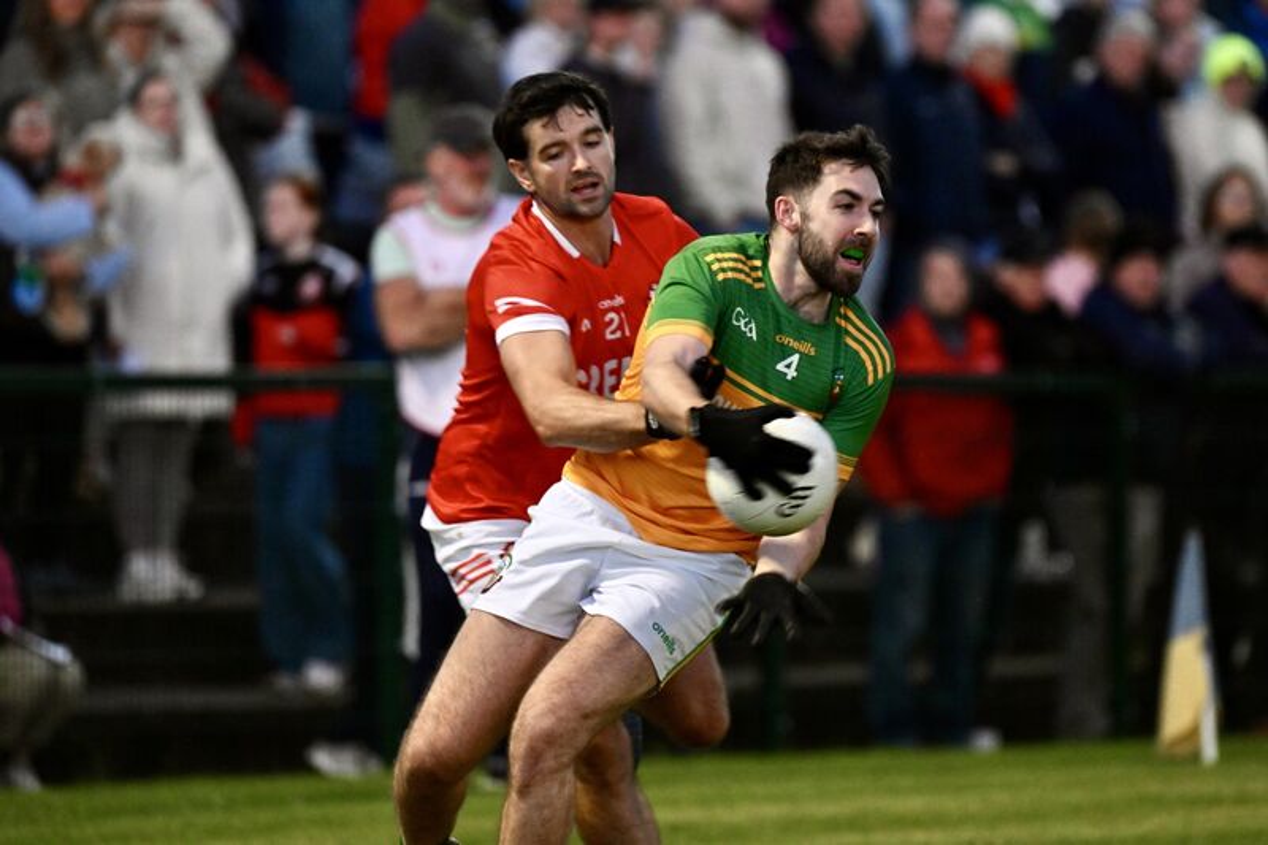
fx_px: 17606
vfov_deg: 2.7
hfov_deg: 4.1
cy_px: 422
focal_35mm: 500
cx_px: 634
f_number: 6.3
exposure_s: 1/400
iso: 6400
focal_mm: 500
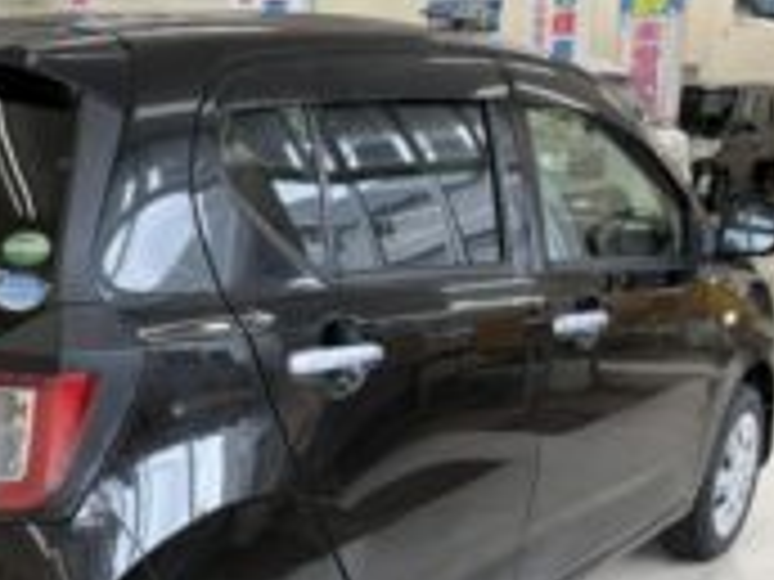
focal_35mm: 53
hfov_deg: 35.3
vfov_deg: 27.2
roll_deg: -1.7
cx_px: 184
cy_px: 425
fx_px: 1185
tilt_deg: -14.9
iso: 64
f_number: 1.6
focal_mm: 5.96
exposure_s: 1/122
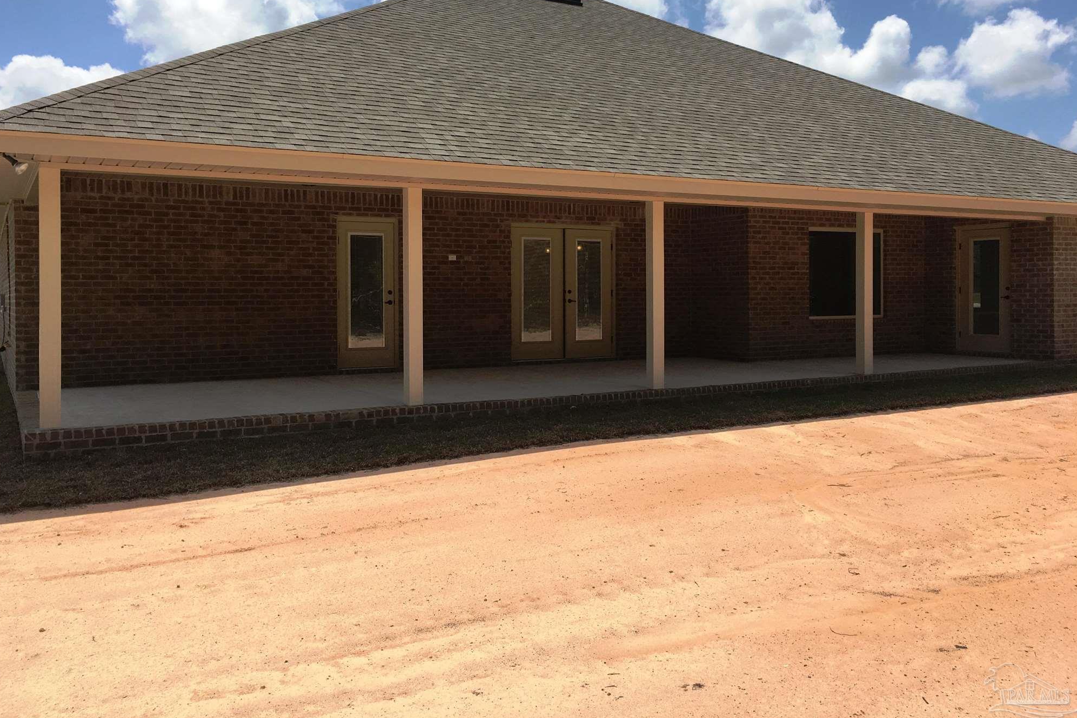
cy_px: 307
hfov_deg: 60.3
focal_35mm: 31
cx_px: 528
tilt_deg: +2.1
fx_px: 927
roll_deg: +0.3
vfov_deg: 42.2
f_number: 2.2
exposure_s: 1/2404
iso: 25
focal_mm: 4.15
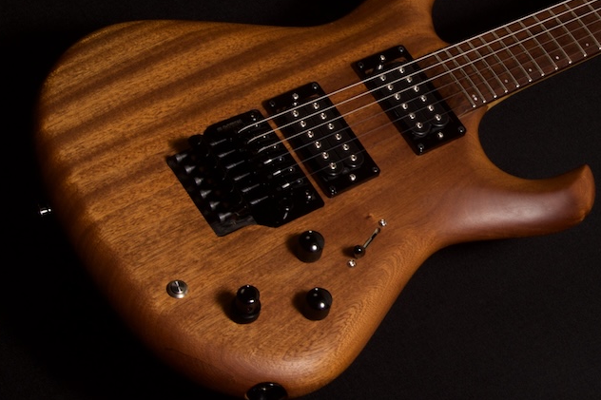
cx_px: 526
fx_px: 1903
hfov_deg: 17.7
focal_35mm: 114
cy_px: 92
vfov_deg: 12.0
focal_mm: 40
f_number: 18
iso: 250
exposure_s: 1/160
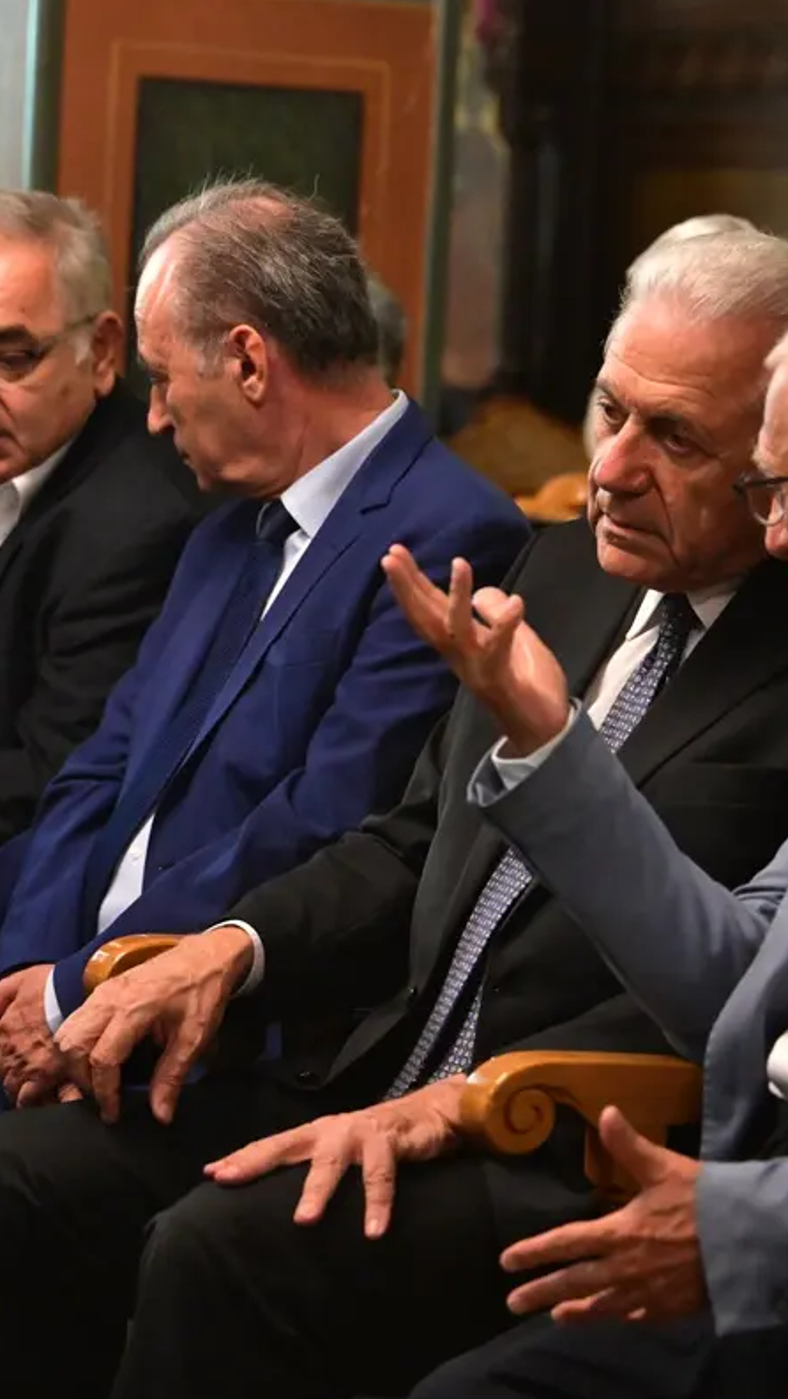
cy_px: 703
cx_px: 371
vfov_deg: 18.0
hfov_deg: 10.2
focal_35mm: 119
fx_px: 4417
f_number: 3.2
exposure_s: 1/160
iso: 8000
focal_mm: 75
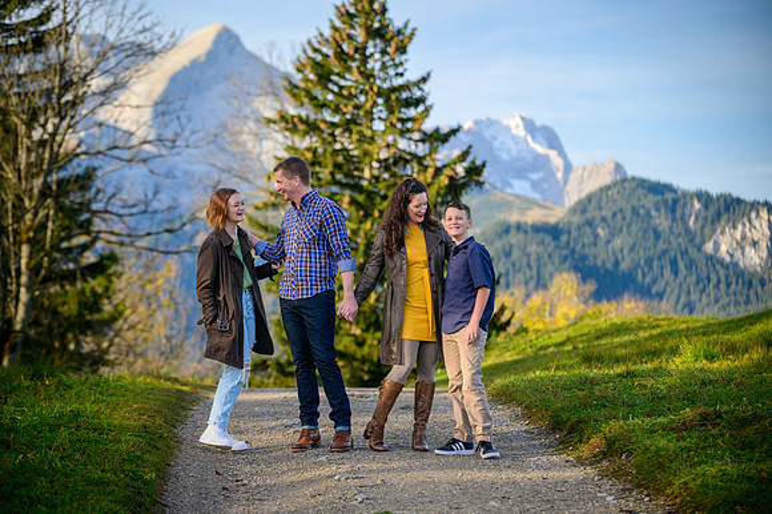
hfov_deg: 20.0
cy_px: 257
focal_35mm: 102
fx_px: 2186
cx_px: 386
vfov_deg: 13.4
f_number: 3.2
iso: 100
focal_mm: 102
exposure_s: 1/1000
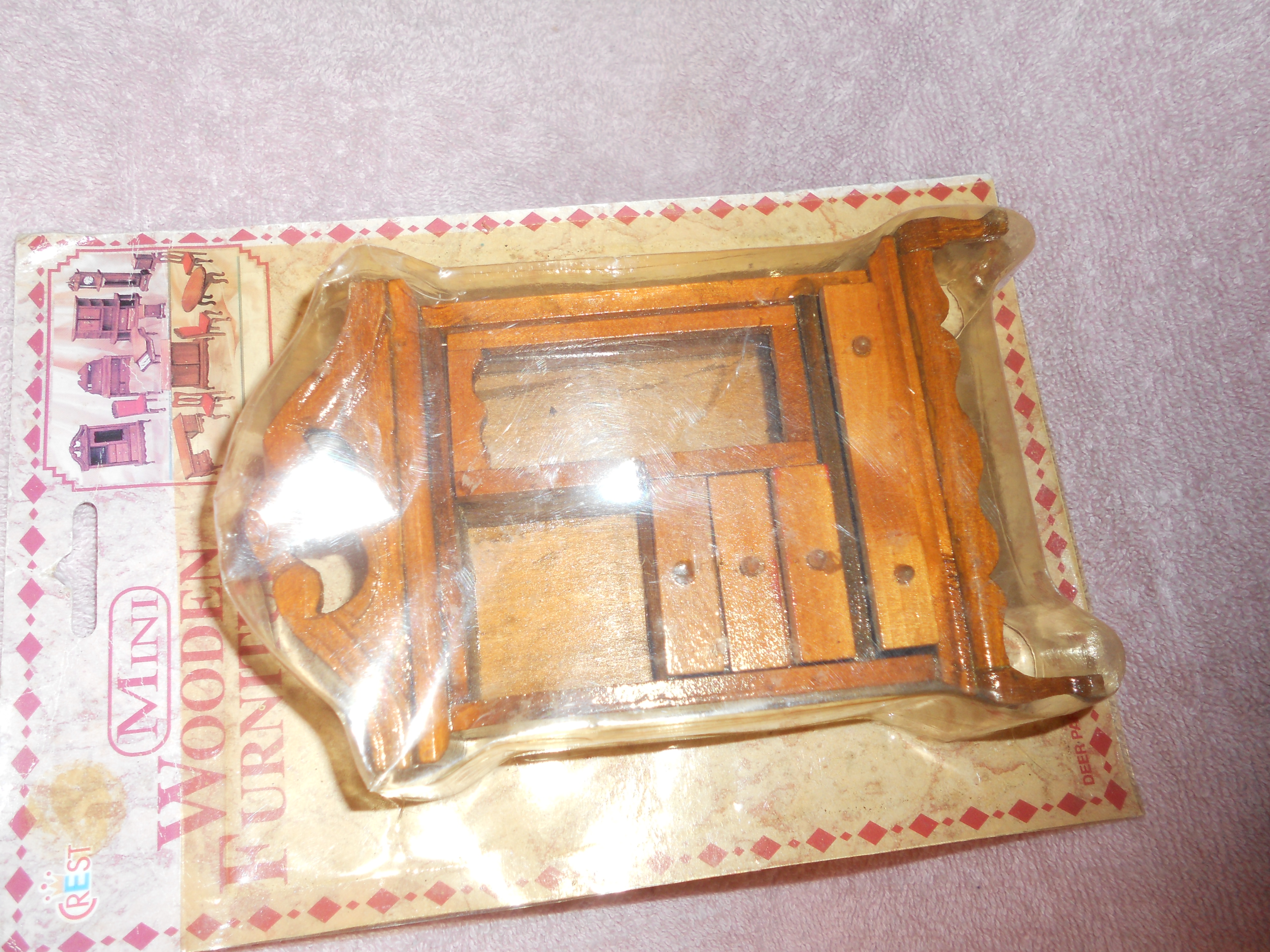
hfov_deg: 56.8
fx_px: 1174
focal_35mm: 32
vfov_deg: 44.2
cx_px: 635
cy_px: 476
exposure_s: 1/25
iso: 80
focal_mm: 5.8
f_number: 3.5
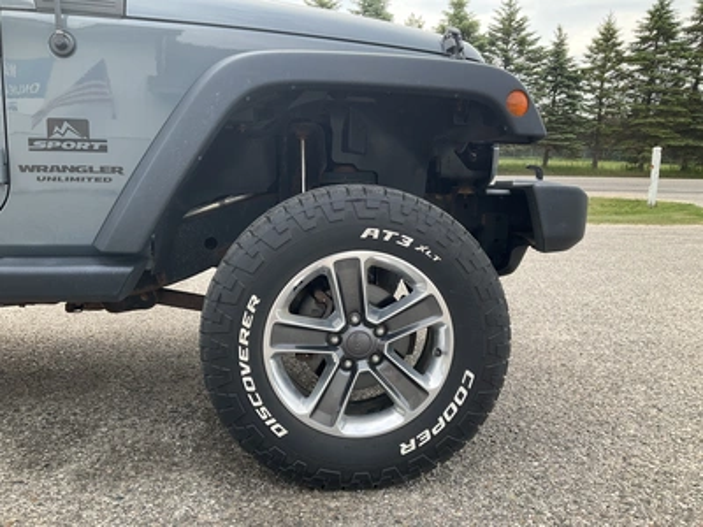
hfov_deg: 61.7
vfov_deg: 48.2
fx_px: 589
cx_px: 352
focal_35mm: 29
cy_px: 264
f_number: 1.8
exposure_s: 1/299
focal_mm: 3
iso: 25
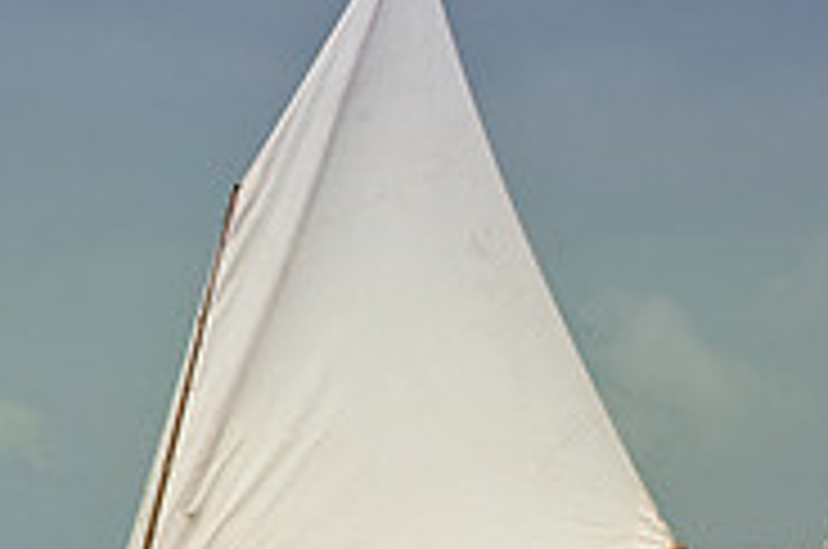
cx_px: -396
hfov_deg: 7.0
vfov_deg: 4.7
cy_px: 551
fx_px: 6658
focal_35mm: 290
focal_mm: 92
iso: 200
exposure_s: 1/250
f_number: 9.5
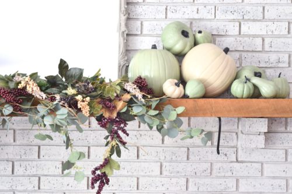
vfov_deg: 17.5
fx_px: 632
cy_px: 97
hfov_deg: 26.0
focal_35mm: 78
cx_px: 146
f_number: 5.6
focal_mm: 52
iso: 100
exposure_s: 5
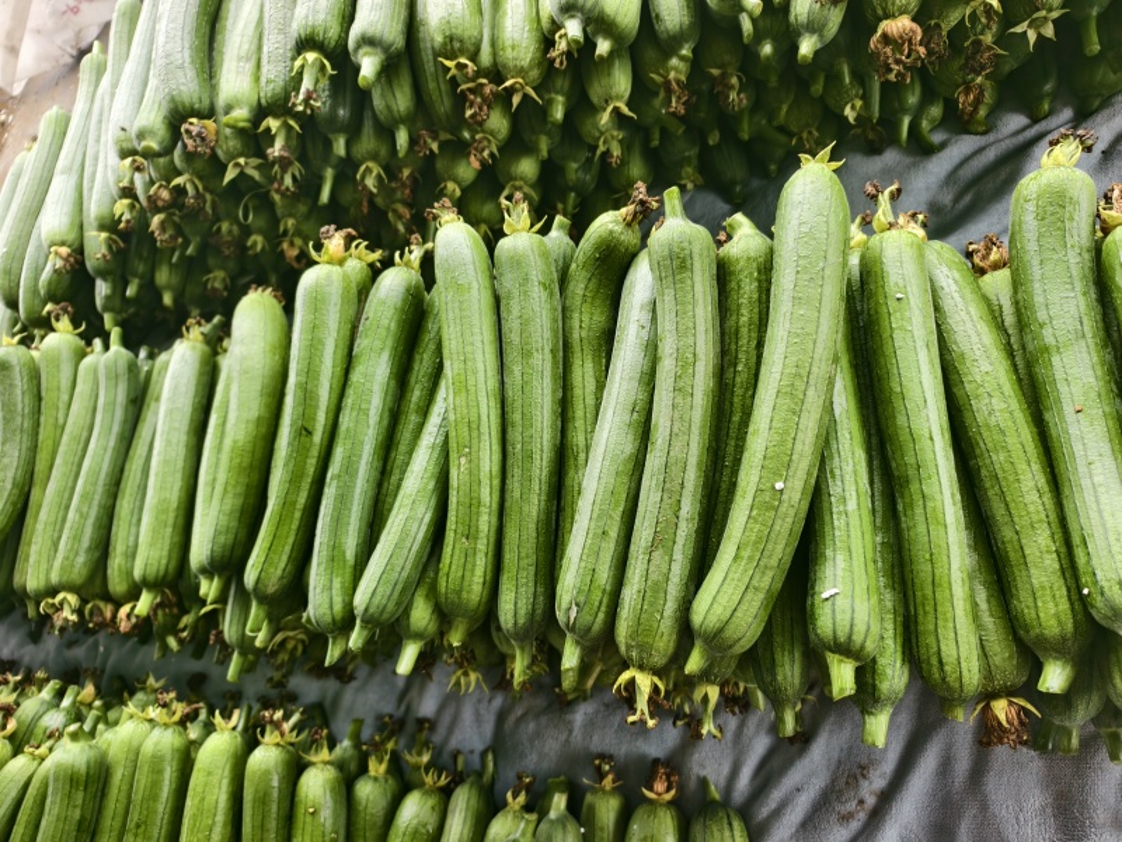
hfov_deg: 73.9
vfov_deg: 58.9
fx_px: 745
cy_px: 421
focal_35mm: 23
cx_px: 561
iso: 71
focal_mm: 6.54
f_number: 1.57
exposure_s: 1/107
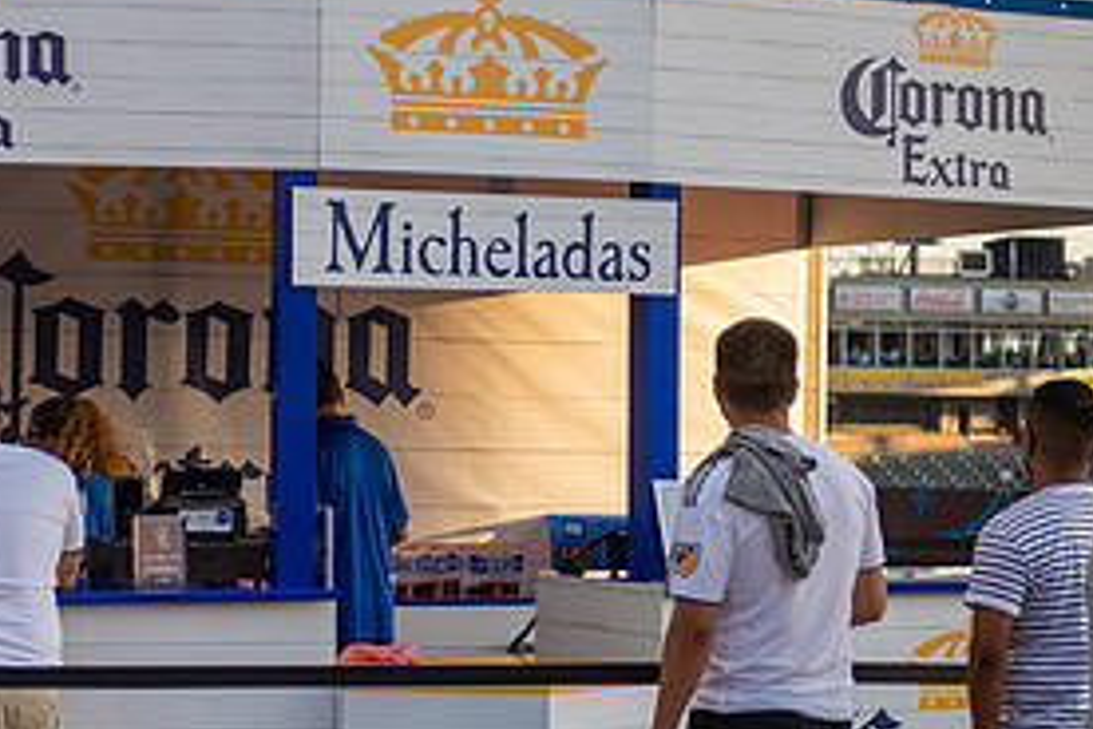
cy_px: 394
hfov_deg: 17.2
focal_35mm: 119
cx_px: 420
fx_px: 3613
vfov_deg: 11.5
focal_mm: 55
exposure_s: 1/640
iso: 125
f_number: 2.8
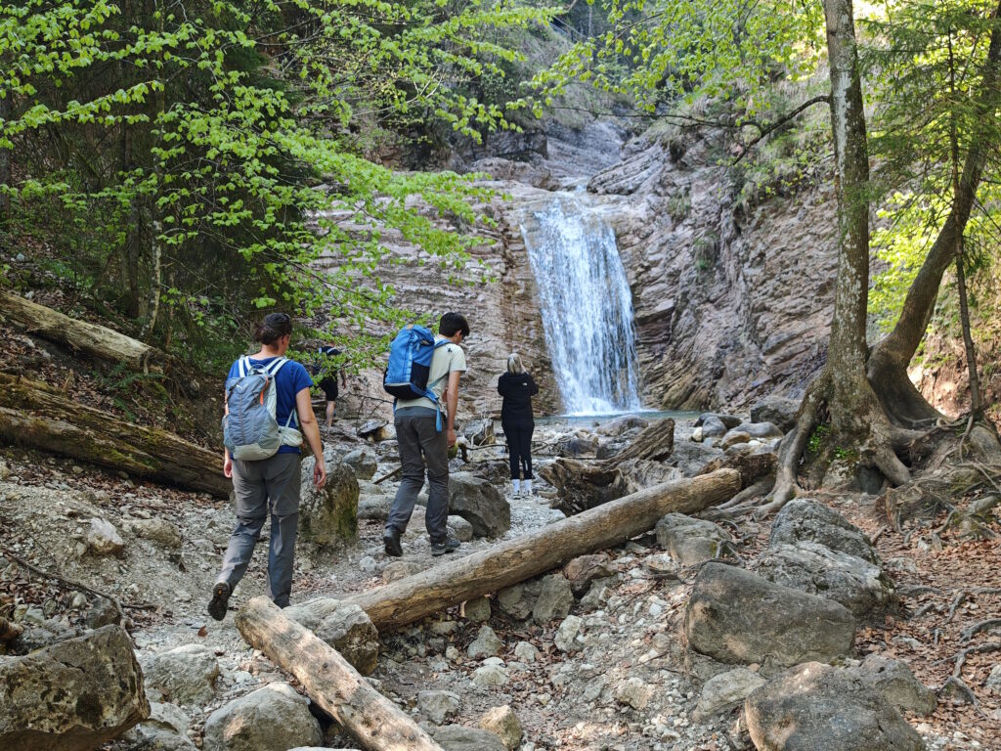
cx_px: 500
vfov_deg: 31.5
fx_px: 1330
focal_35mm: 46
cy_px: 376
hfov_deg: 41.2
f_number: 2
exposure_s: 1/100
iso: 125
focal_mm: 8.72
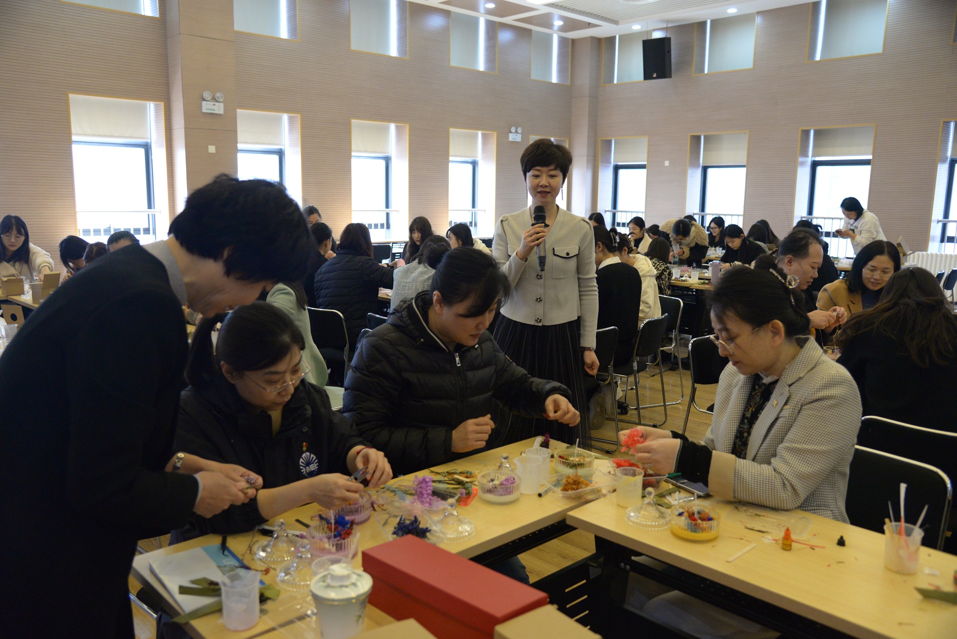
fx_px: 798
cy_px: 320
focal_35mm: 30
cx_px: 478
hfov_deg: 61.9
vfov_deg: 43.6
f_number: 4
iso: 3200
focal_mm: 30
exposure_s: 1/250
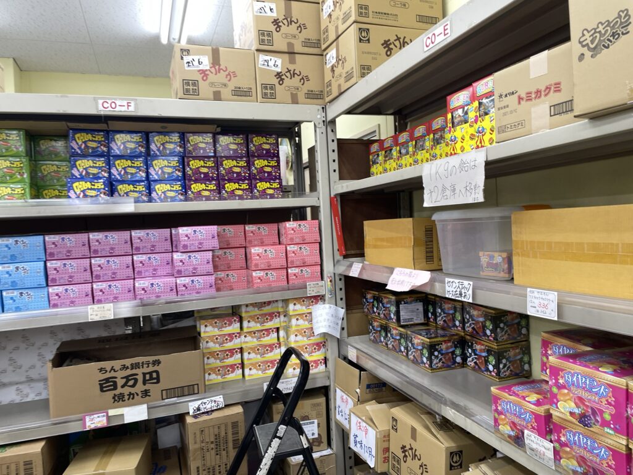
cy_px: 238
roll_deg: +4.0
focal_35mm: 26
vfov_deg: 53.1
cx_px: 316
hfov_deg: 67.3
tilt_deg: -2.8
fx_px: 475
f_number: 1.6
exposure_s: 1/100
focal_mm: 4.2
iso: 64
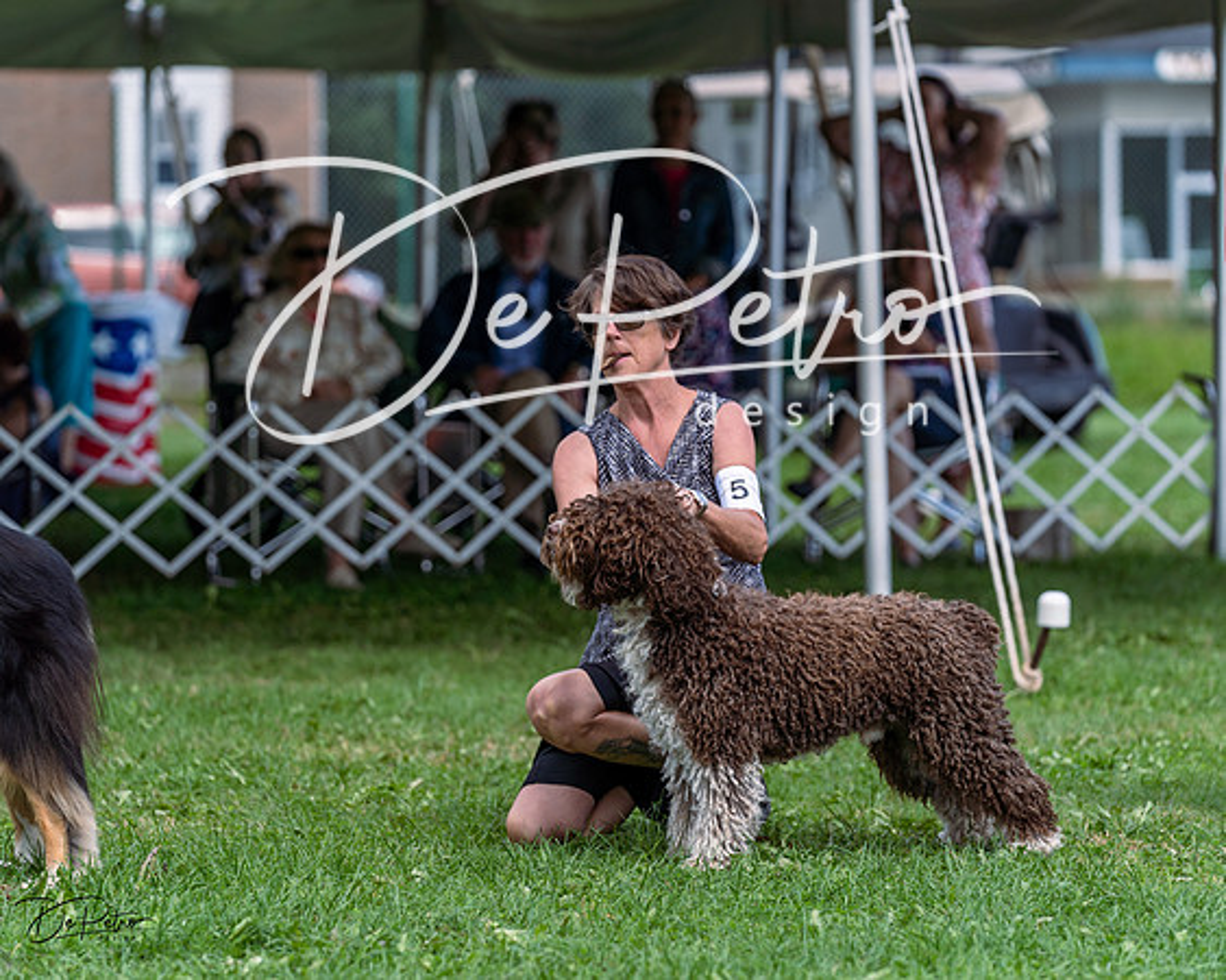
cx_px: 613
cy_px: 490
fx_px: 6005
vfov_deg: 9.3
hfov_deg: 11.7
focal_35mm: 166
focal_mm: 147
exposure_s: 1/1000
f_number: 3.5
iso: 100
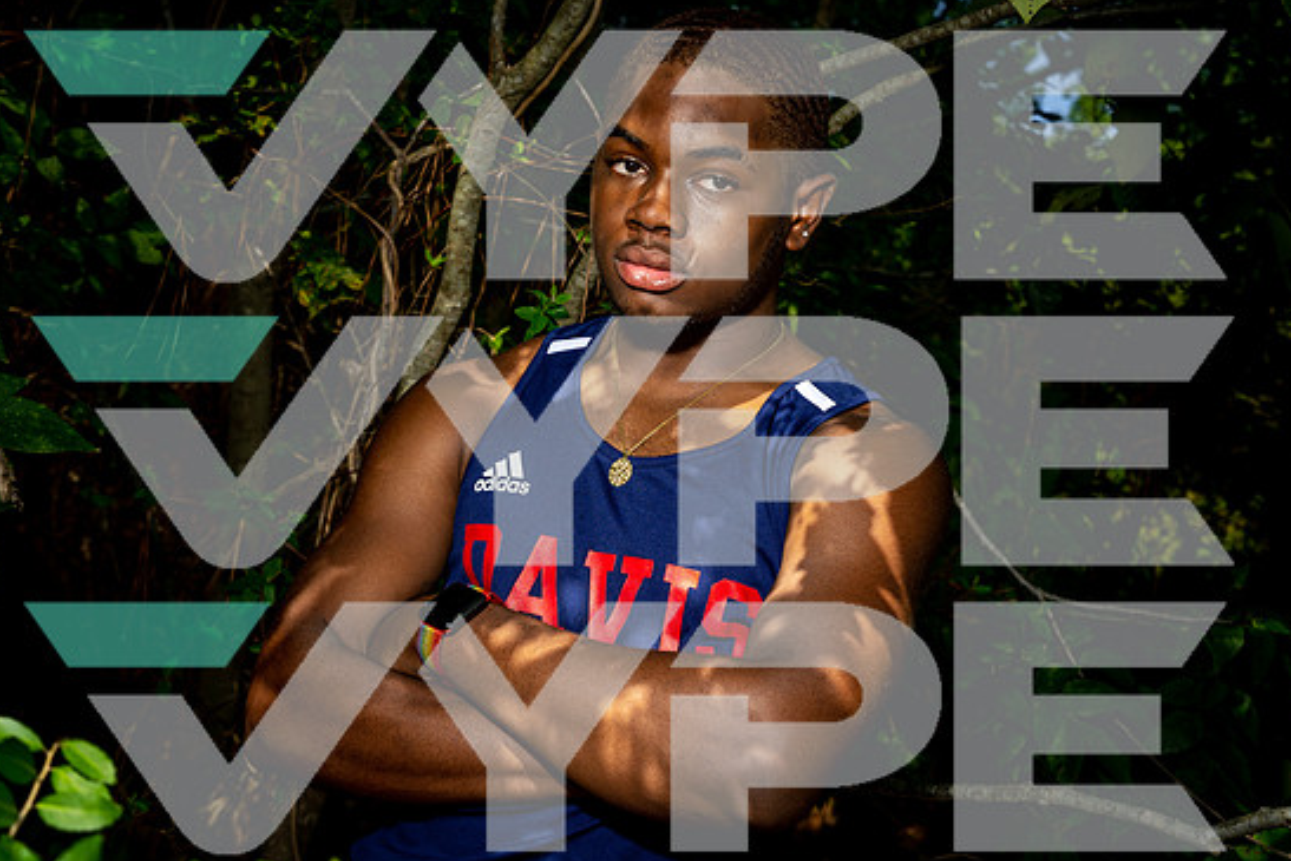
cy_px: 442
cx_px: 633
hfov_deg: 37.5
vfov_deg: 25.5
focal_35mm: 53
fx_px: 1901
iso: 100
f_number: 7.1
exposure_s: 1/125
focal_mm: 50
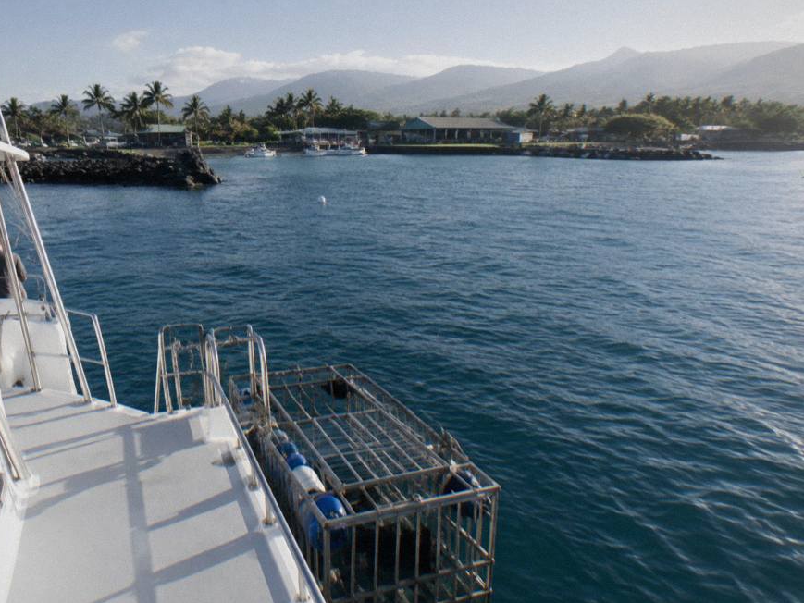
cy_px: 306
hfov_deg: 36.8
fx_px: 1208
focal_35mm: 52
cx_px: 365
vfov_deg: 28.0
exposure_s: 1/500
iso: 320
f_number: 5.6
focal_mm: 47
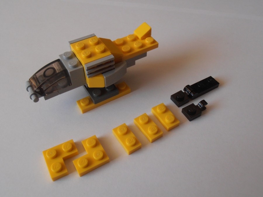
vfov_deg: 38.7
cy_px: 98
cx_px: 132
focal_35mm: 37
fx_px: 281
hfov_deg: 50.1
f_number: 3.9
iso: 125
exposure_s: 1/20
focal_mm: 6.61
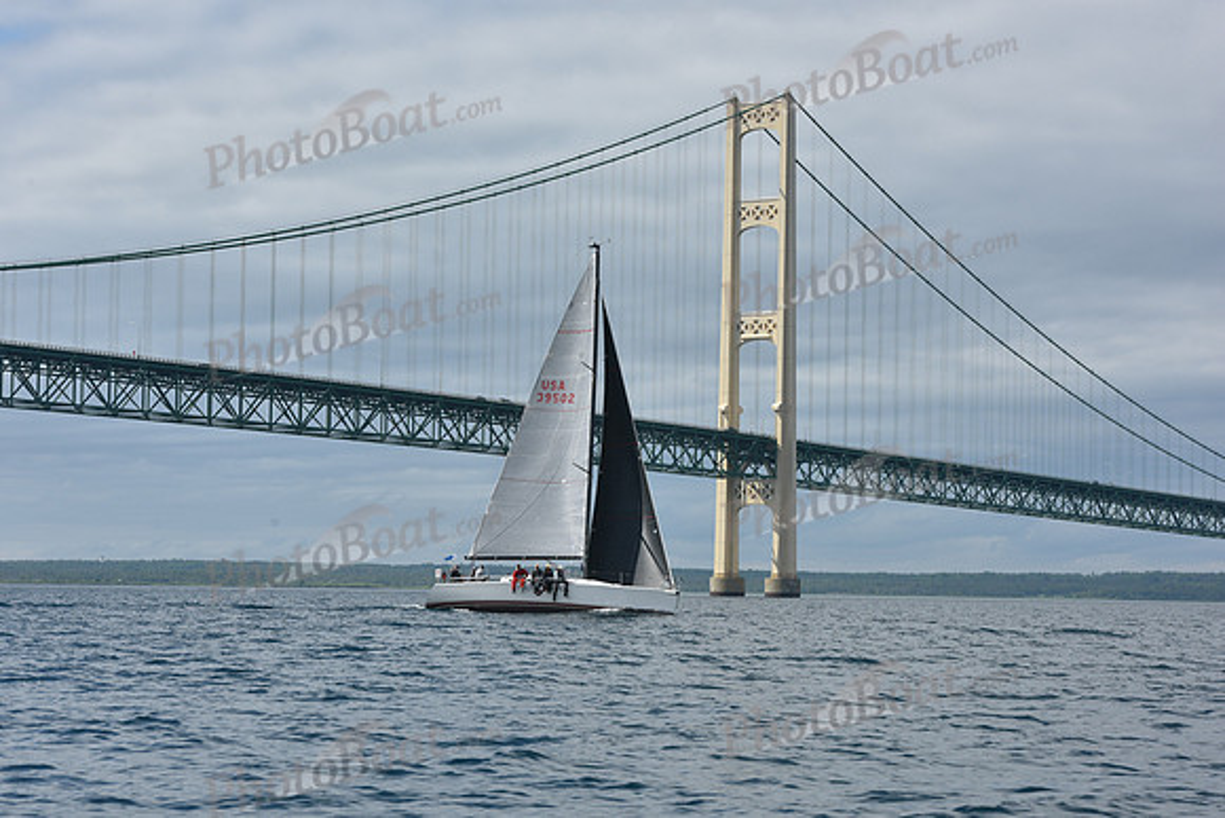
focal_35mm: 92
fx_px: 3131
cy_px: 409
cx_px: 612
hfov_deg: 22.1
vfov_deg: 14.9
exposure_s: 1/800
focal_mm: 92
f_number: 11
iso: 250
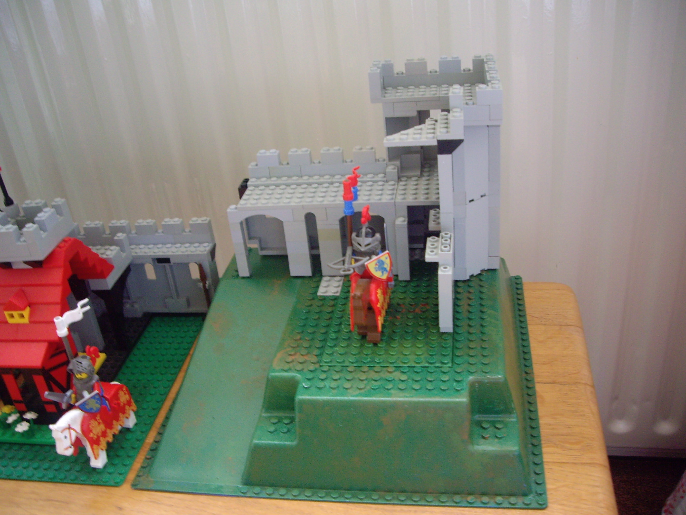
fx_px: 753
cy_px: 258
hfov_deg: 49.0
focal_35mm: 38
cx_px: 343
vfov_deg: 37.7
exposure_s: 1/20
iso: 200
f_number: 2.7
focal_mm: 6.2
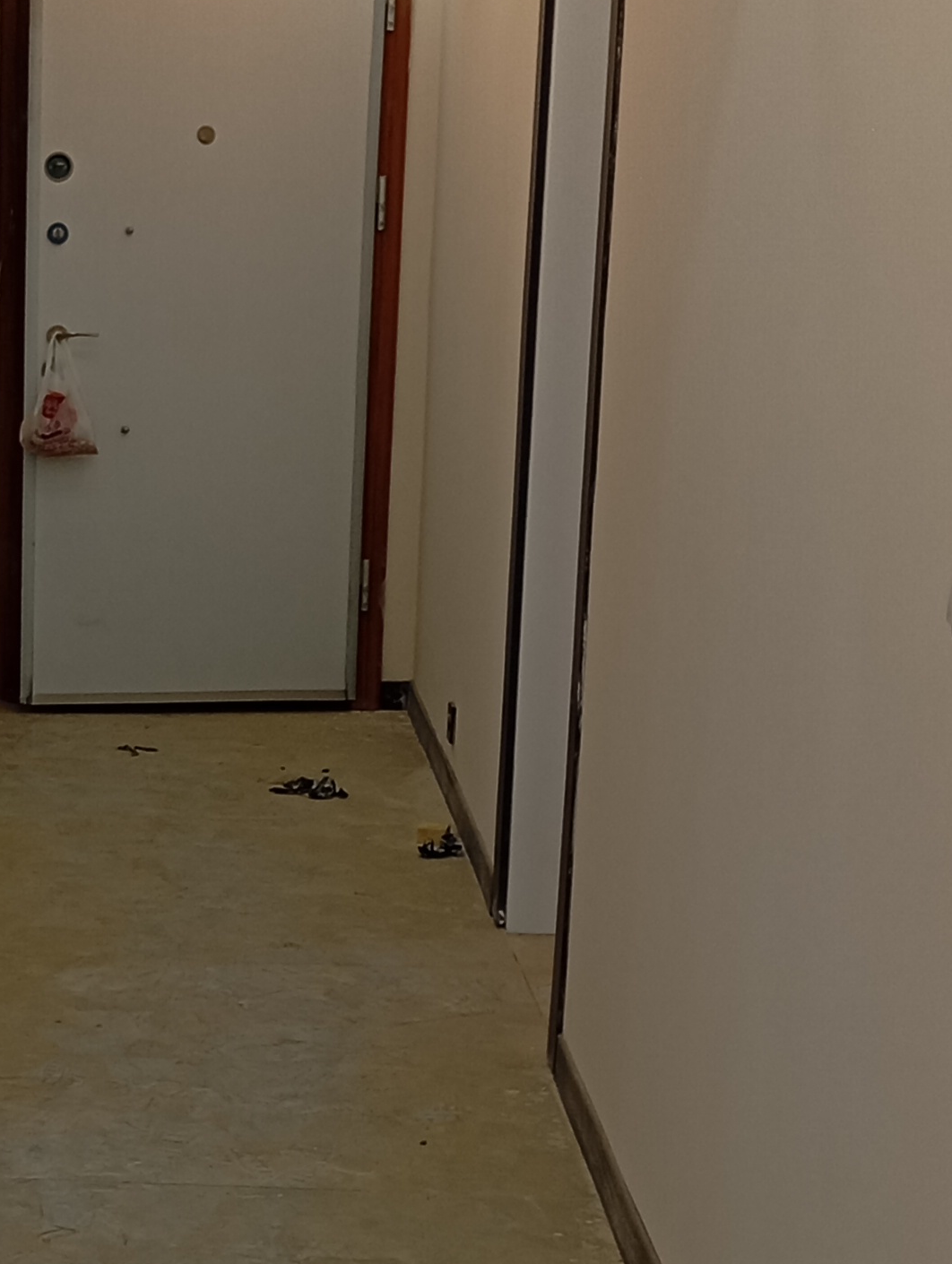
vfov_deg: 24.0
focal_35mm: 81
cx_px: 31
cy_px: 783
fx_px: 2962
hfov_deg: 17.9
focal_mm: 4.22
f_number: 1.8
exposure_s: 1/50
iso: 311
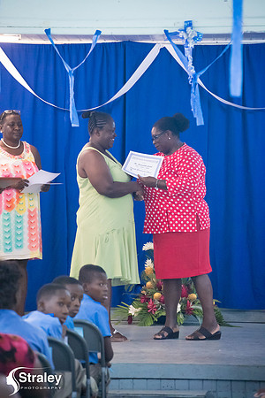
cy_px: 199
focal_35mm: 200
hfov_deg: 6.9
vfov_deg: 10.3
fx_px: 2208
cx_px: 132
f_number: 6.3
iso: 20000
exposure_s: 1/200
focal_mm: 200
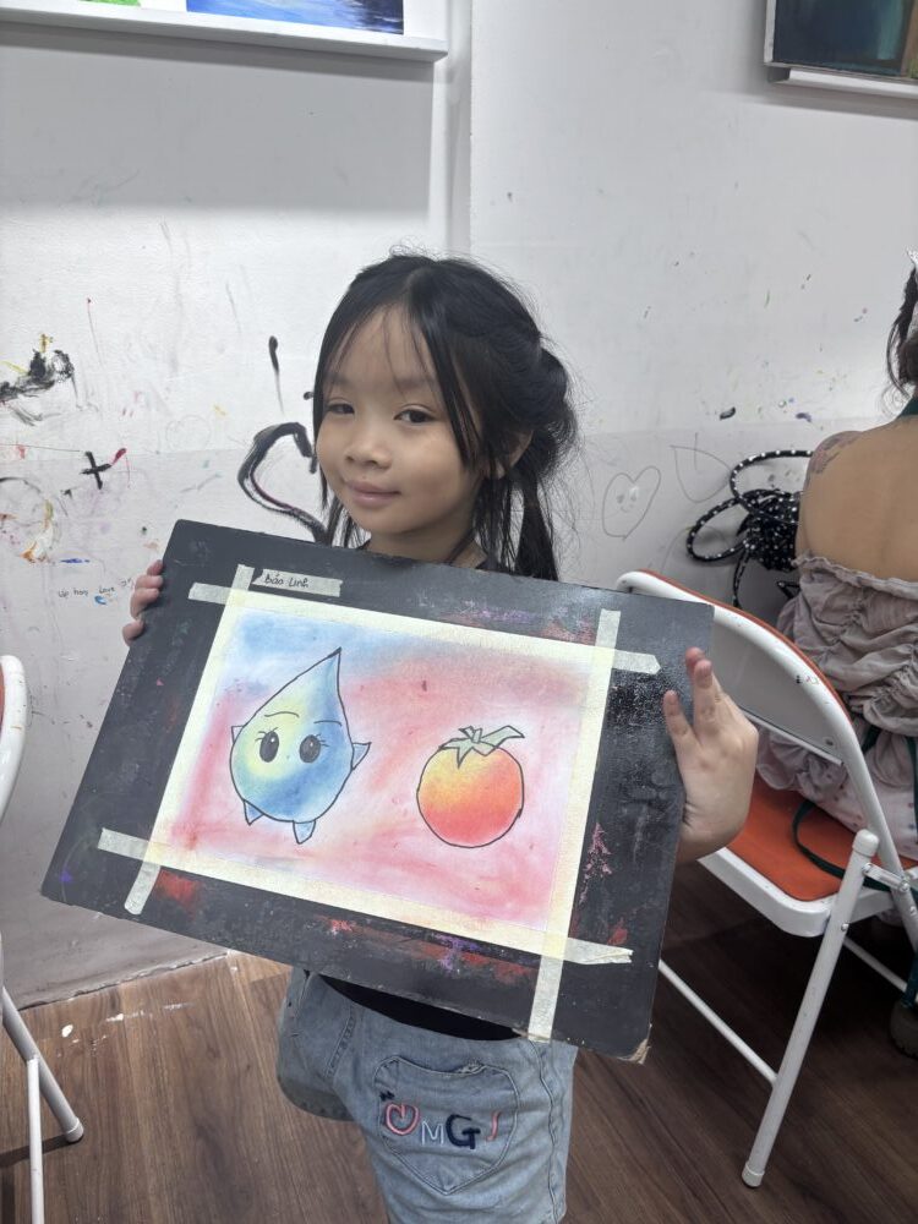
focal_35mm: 26
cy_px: 612
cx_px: 459
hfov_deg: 53.1
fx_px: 919
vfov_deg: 67.3
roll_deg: -0.1
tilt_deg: -18.9
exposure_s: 1/109
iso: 32
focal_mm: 5.96
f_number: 1.6
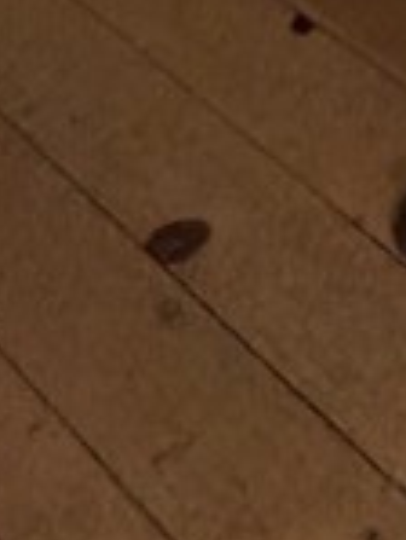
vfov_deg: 13.0
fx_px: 1499
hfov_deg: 12.7
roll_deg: +4.4
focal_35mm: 96
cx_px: 903
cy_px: -888
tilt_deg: -15.7
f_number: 2.2
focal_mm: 2.22
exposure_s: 1/121
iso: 250
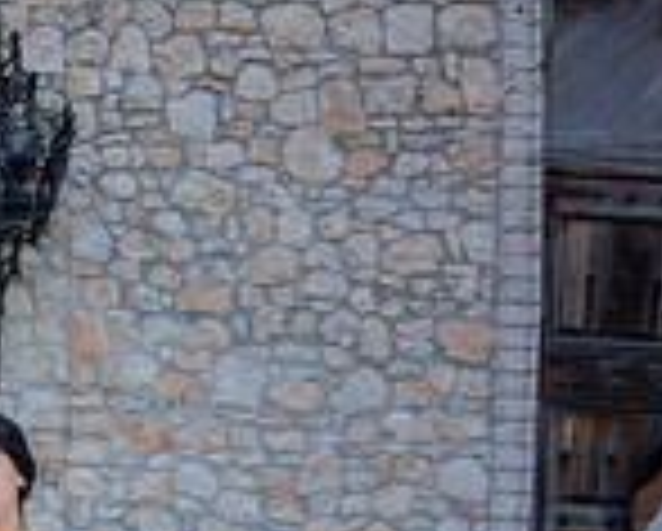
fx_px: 1452
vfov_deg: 18.2
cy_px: 821
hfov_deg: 18.5
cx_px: -603
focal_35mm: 74
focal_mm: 20
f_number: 2.8
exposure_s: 1/400
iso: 125
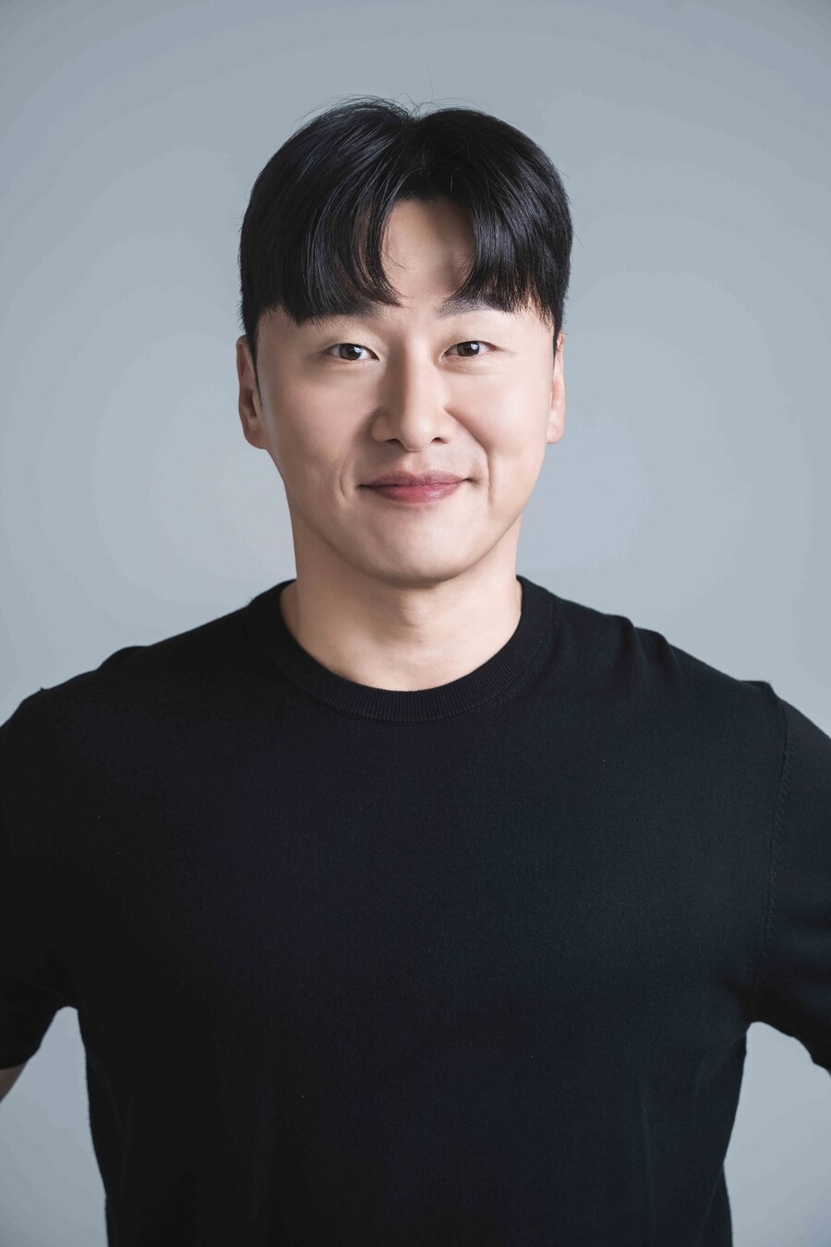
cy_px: 624
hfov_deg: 19.5
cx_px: 416
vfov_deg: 28.8
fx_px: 2424
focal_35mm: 70
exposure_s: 1/125
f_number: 5.6
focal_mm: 70
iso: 100
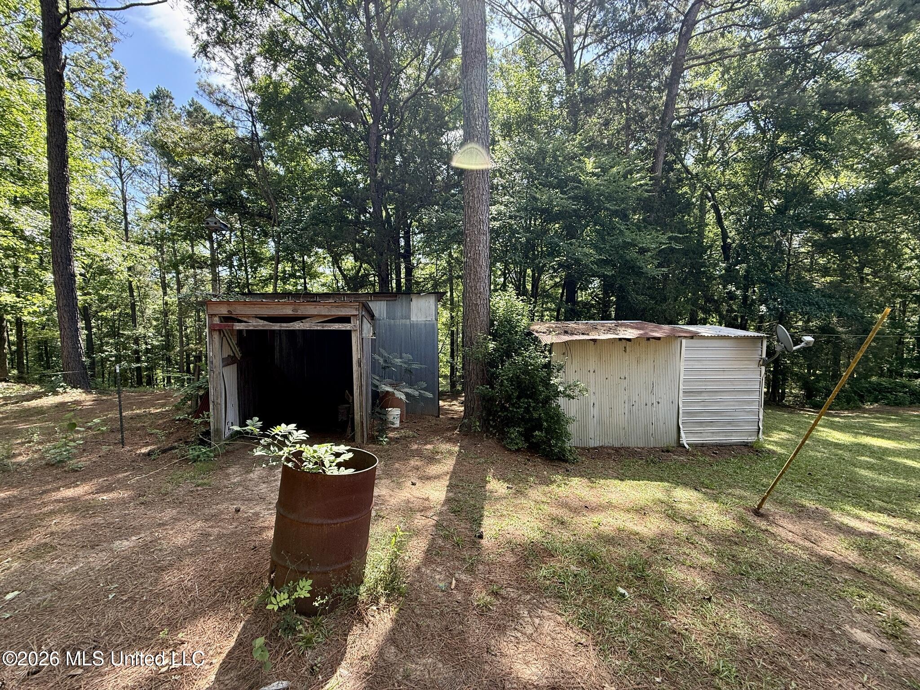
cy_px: 345
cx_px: 460
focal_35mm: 14
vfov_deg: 85.7
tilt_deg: -3.6
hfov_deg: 102.1
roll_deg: +0.0
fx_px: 372
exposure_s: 1/149
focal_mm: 2.22
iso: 50
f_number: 2.2
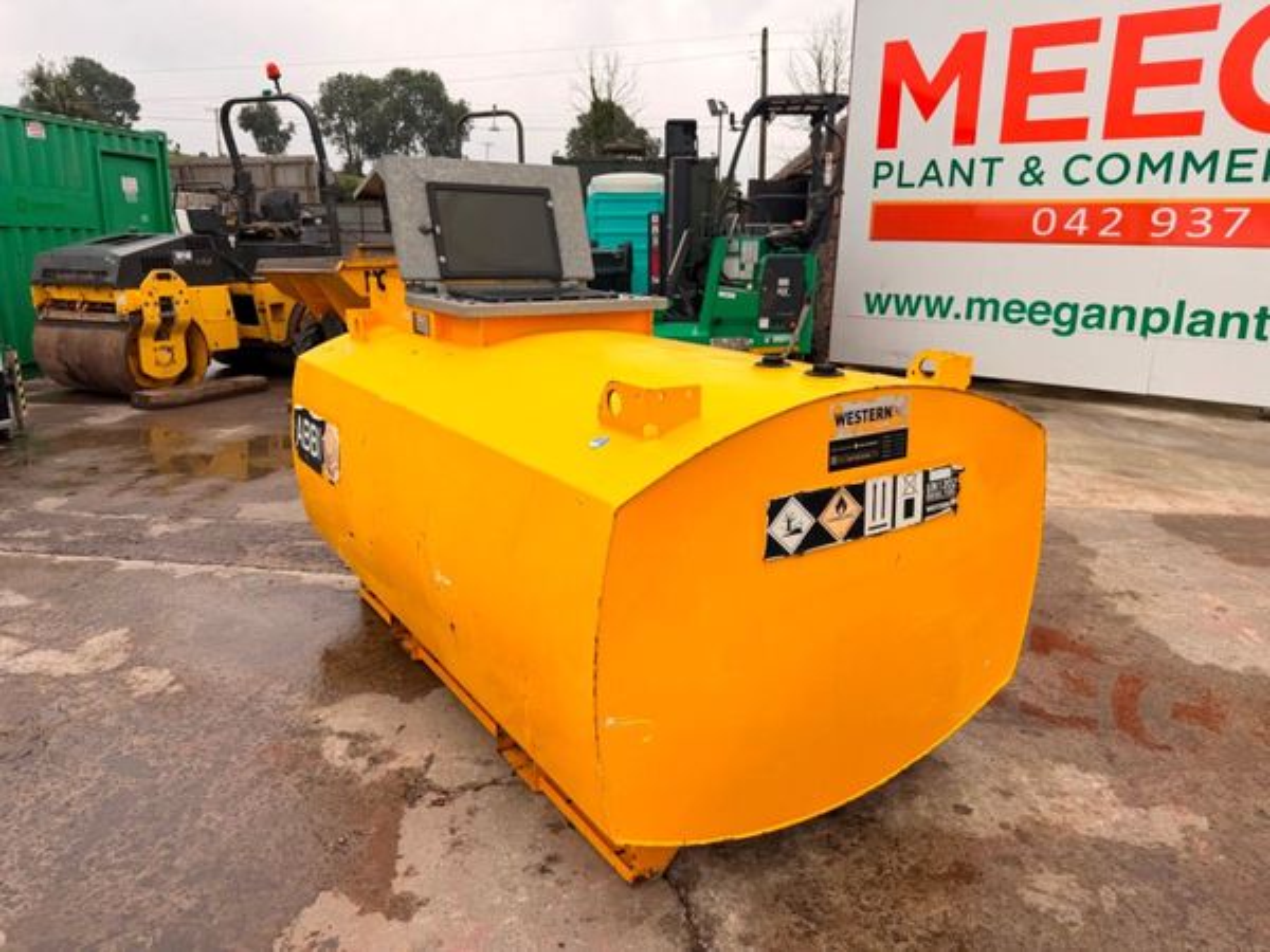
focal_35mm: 24
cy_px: 476
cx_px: 635
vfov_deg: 56.8
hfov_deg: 71.6
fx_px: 881
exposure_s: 1/1060
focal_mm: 6.76
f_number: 1.78
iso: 80
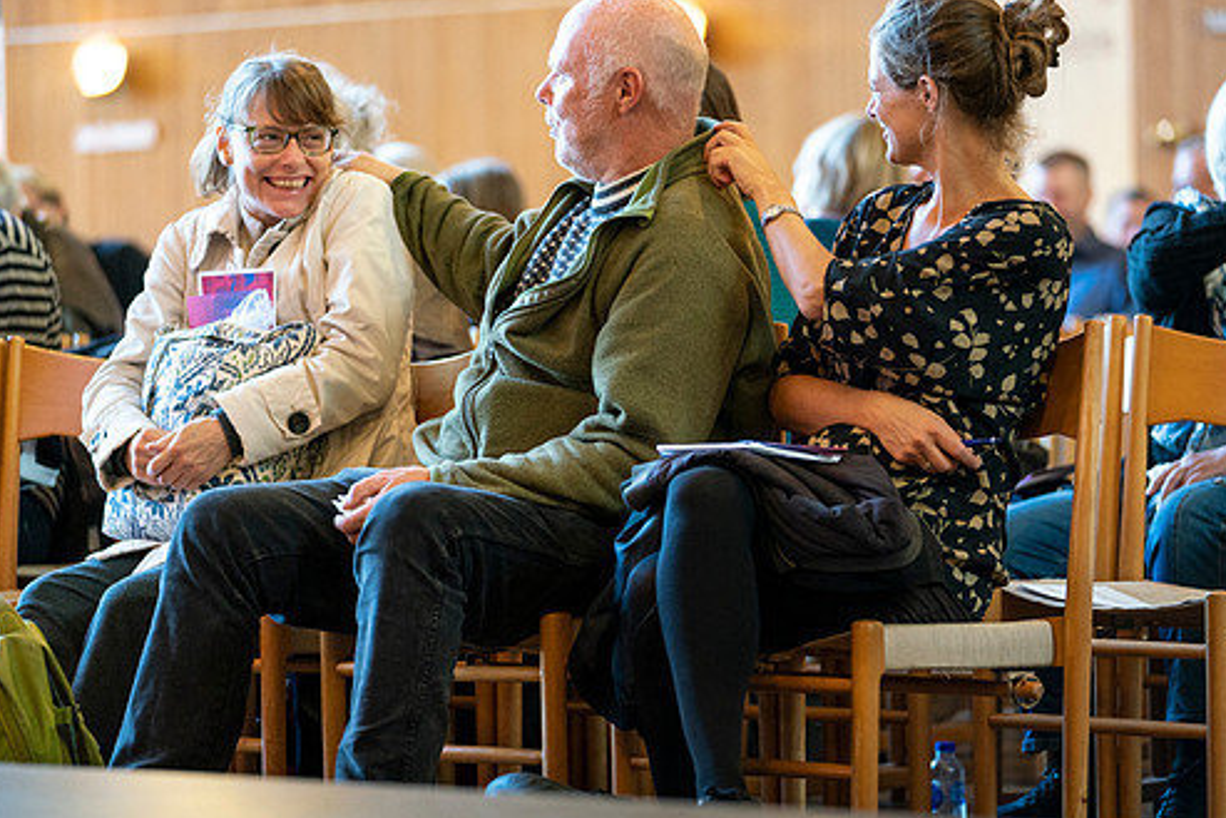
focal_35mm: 160
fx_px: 5450
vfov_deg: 8.6
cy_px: 372
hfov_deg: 12.8
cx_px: 684
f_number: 2.8
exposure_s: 1/320
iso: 4000
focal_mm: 136
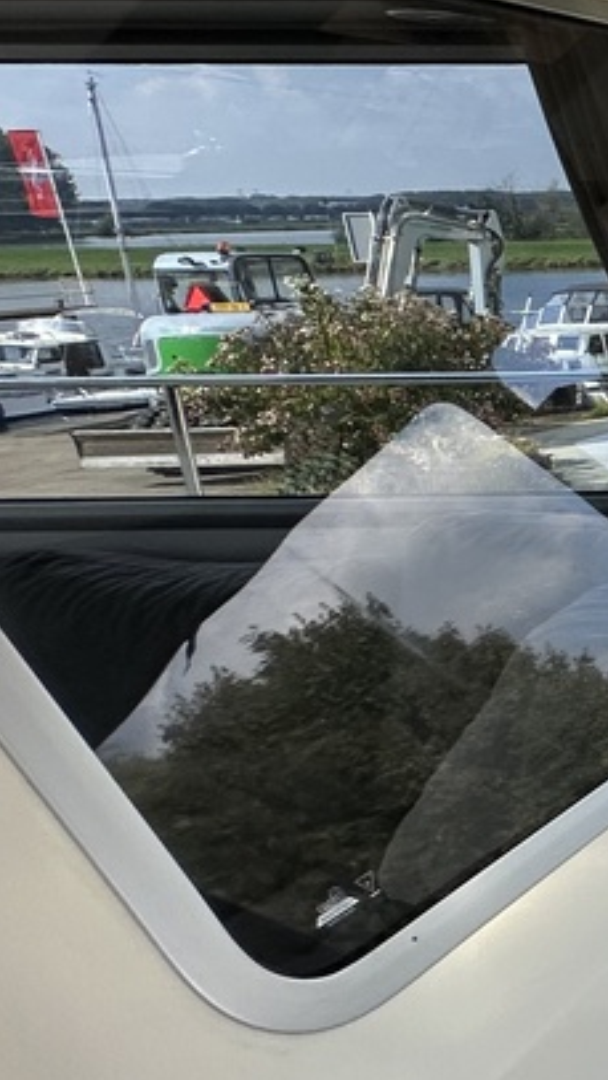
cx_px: 1548
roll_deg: +0.8
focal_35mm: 45
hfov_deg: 14.1
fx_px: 1289
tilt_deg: -13.1
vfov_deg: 45.4
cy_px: 483
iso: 40
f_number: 2.2
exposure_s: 1/572
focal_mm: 2.22
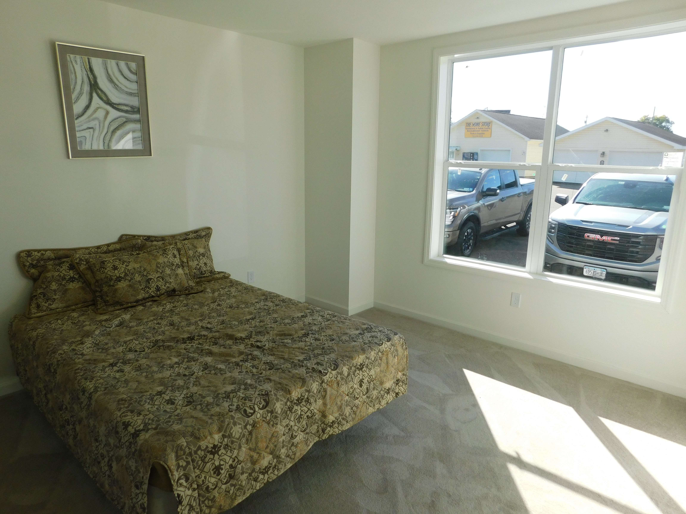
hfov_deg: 73.9
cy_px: 257
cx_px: 343
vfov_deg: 58.9
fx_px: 456
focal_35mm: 23
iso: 125
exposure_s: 1/400
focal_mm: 4
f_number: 3
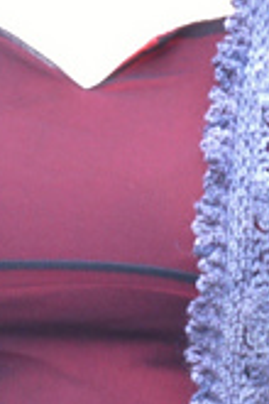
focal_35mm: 481
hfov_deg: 2.9
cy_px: 348
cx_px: 198
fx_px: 5391
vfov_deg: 4.3
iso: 80
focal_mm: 19.5
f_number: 4.4
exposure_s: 1/4
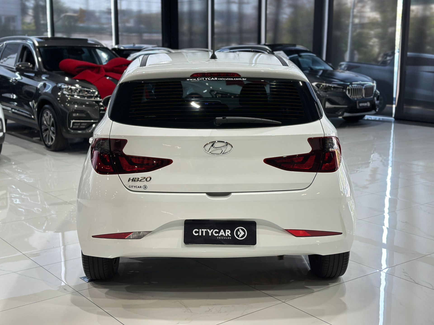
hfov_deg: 39.7
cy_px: 162
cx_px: 217
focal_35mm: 48
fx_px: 602
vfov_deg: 30.3
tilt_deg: -11.6
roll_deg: -0.7
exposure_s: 1/120
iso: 100
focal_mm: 6.86
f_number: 1.78
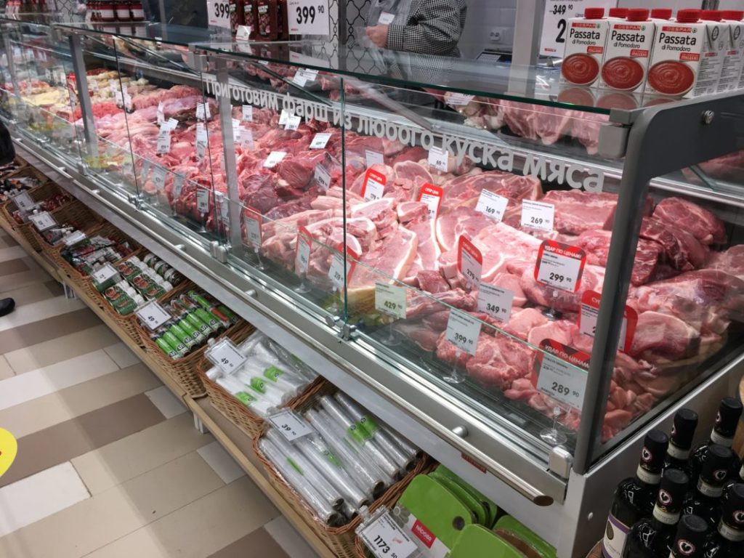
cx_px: 372
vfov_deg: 48.2
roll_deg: -1.3
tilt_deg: -24.0
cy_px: 279
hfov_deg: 61.7
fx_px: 623
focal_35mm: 29
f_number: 2.2
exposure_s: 1/100
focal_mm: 4.15
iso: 32
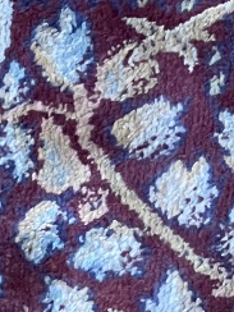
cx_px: -28
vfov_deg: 5.1
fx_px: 3407
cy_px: -412
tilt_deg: -69.1
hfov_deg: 3.9
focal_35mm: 378
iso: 500
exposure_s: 1/60
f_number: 2.8
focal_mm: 9
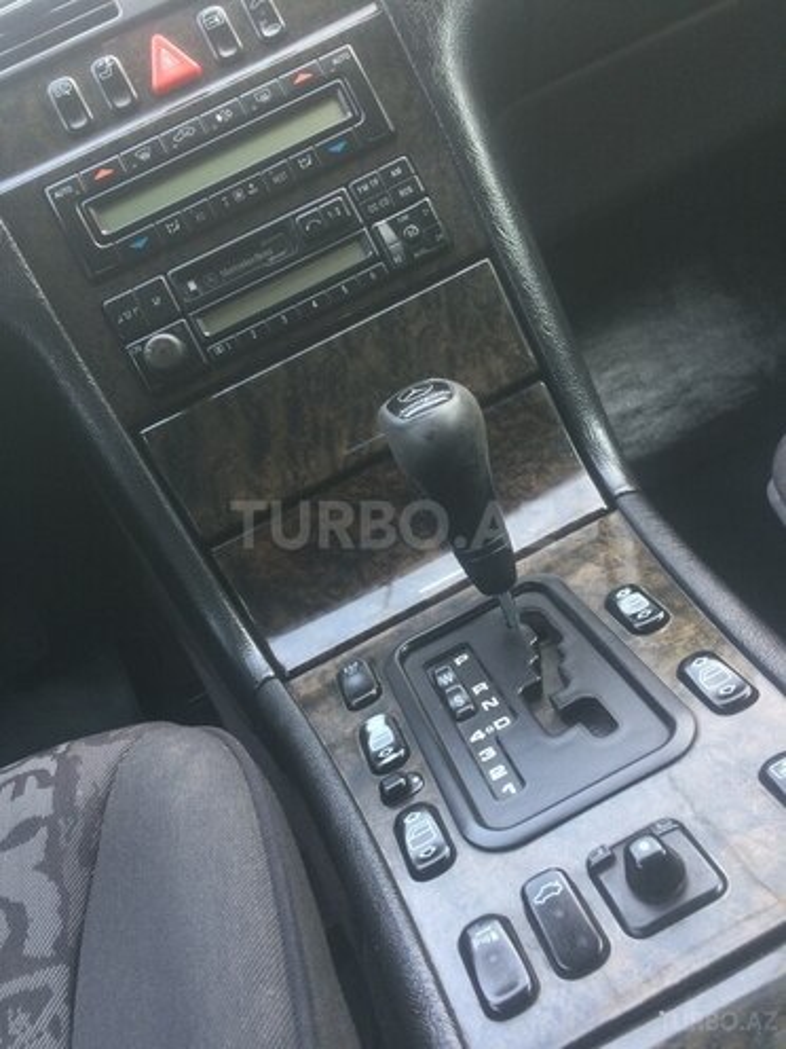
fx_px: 878
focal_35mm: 29
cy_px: 524
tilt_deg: -27.9
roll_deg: +27.2
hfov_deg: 48.2
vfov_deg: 61.7
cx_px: 393
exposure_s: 1/33
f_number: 2.2
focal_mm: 4.15
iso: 100
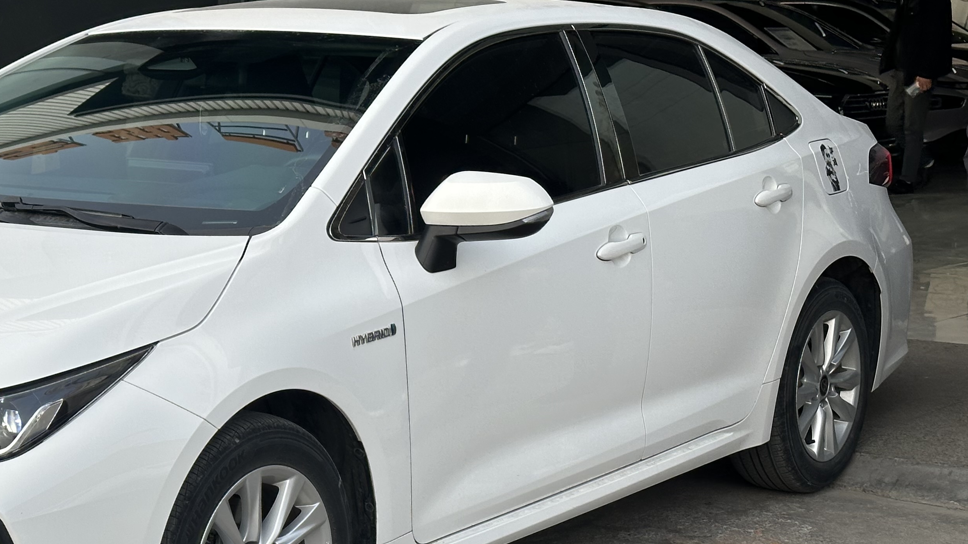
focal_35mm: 85
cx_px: 190
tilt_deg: -8.8
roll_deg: -0.4
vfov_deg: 14.2
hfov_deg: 24.6
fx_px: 2182
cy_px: 365
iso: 64
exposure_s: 1/894
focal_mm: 6.86
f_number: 1.78
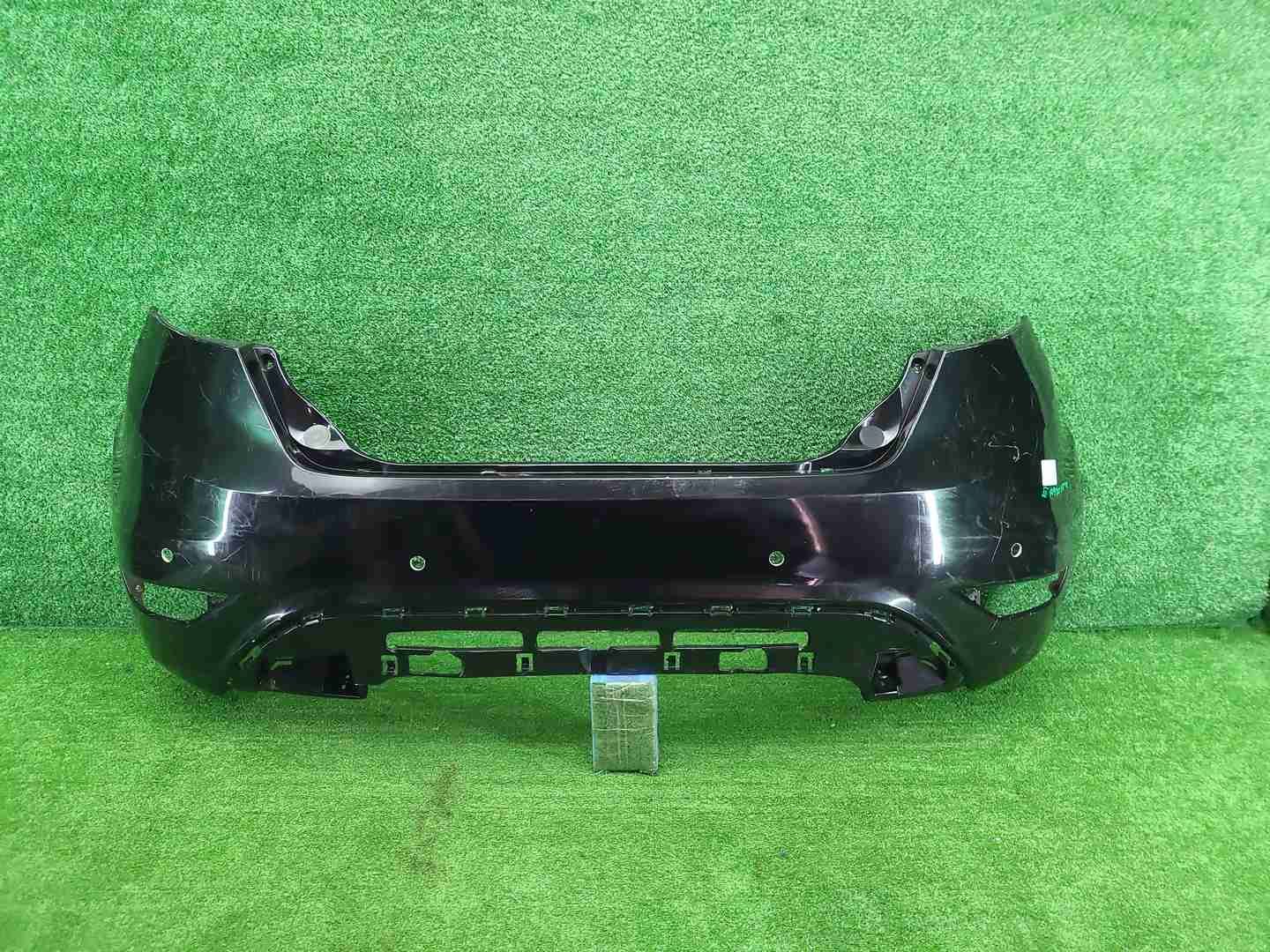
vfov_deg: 53.1
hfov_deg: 67.3
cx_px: 635
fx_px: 954
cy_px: 476
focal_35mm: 26
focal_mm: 5.4
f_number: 1.8
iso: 348
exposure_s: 1/50
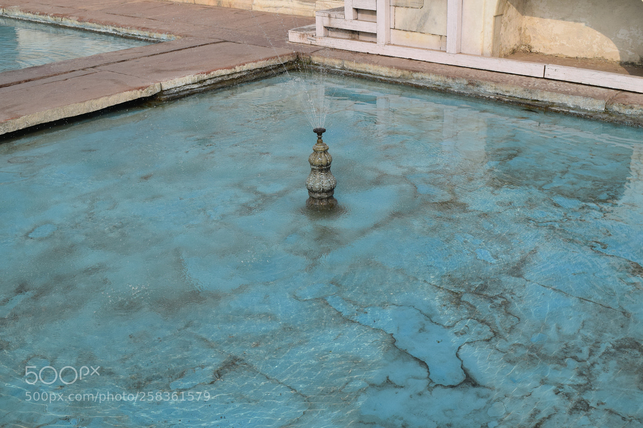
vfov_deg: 31.9
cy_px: 214
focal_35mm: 42
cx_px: 322
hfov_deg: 46.4
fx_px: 750
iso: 800
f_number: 14
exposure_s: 1/800
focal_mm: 28
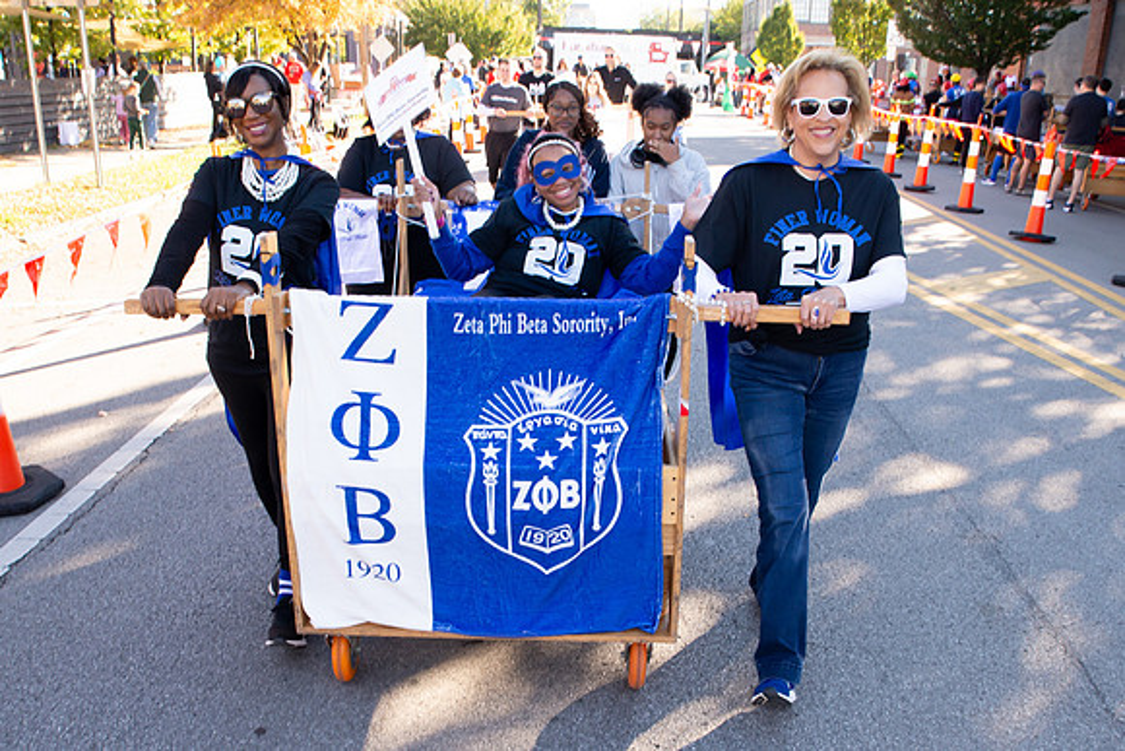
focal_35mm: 35
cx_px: 540
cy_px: 529
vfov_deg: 37.1
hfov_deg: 54.2
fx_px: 1100
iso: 800
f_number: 7.1
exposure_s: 1/200
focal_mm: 24
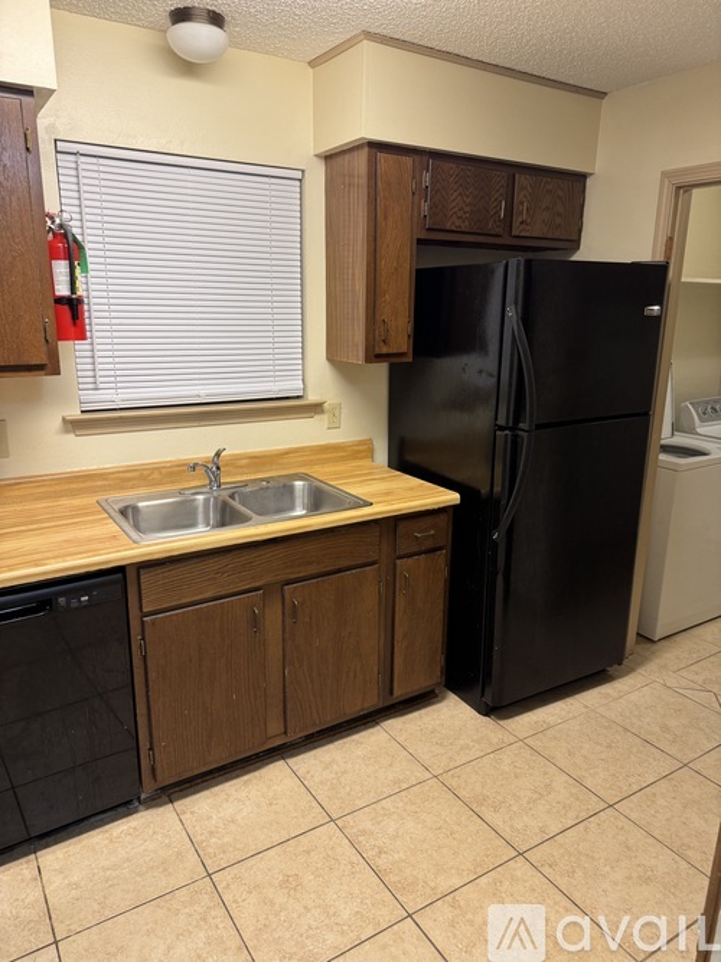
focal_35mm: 24
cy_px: 481
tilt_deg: -15.4
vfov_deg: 71.6
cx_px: 360
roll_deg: -1.7
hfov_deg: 56.8
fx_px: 667
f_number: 1.78
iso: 160
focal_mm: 6.76
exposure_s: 1/60
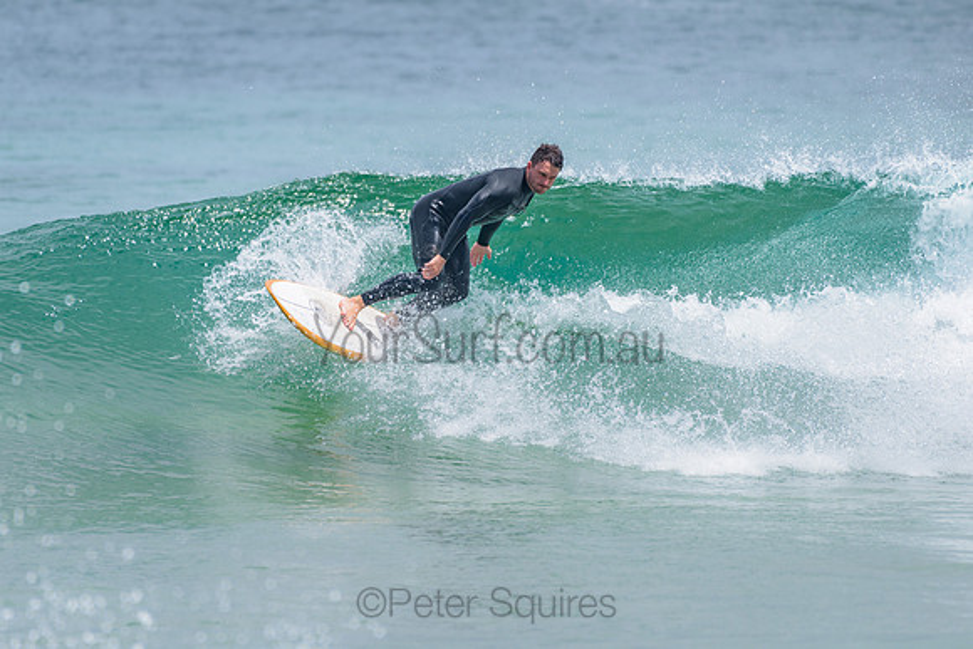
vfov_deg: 2.2
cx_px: 377
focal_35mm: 613
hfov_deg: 3.4
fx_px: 16564
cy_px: 251
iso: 180
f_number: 5.6
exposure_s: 1/2000
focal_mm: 500
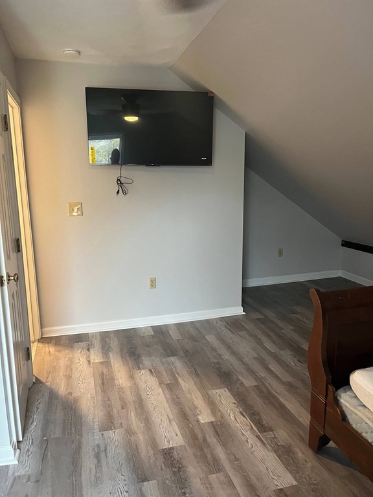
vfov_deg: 67.3
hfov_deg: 53.1
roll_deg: +0.9
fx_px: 374
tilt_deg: -11.3
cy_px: 248
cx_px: 186
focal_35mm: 26
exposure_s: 1/60
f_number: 1.6
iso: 500
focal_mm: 5.1
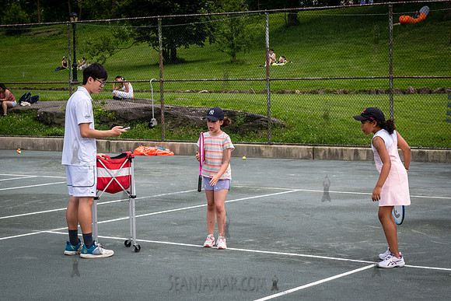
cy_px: 159
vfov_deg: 16.4
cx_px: 216
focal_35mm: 84
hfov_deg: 24.3
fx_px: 1046
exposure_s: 1/400
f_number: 6.3
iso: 250
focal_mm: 62
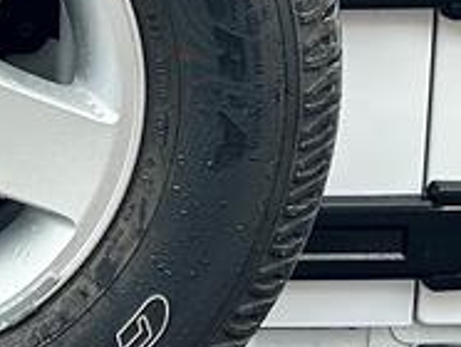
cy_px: 42
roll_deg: -0.1
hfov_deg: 11.6
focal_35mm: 165
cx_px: -186
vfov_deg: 9.0
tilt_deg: -15.5
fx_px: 2200
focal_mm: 6.86
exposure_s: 1/745
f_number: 1.78
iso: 80
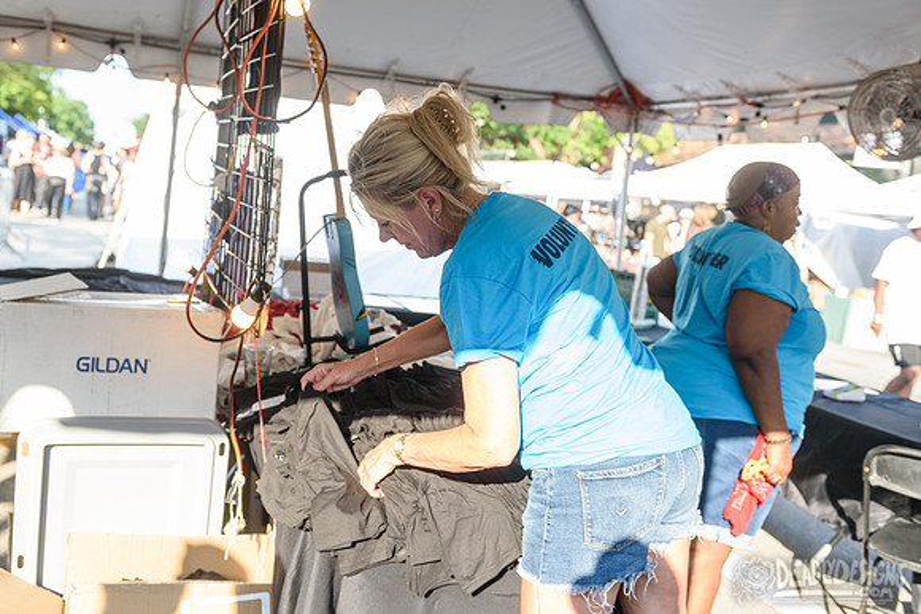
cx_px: 405
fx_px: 993
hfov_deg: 49.6
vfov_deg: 34.4
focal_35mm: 39
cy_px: 286
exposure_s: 1/320
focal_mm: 34
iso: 250
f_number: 5
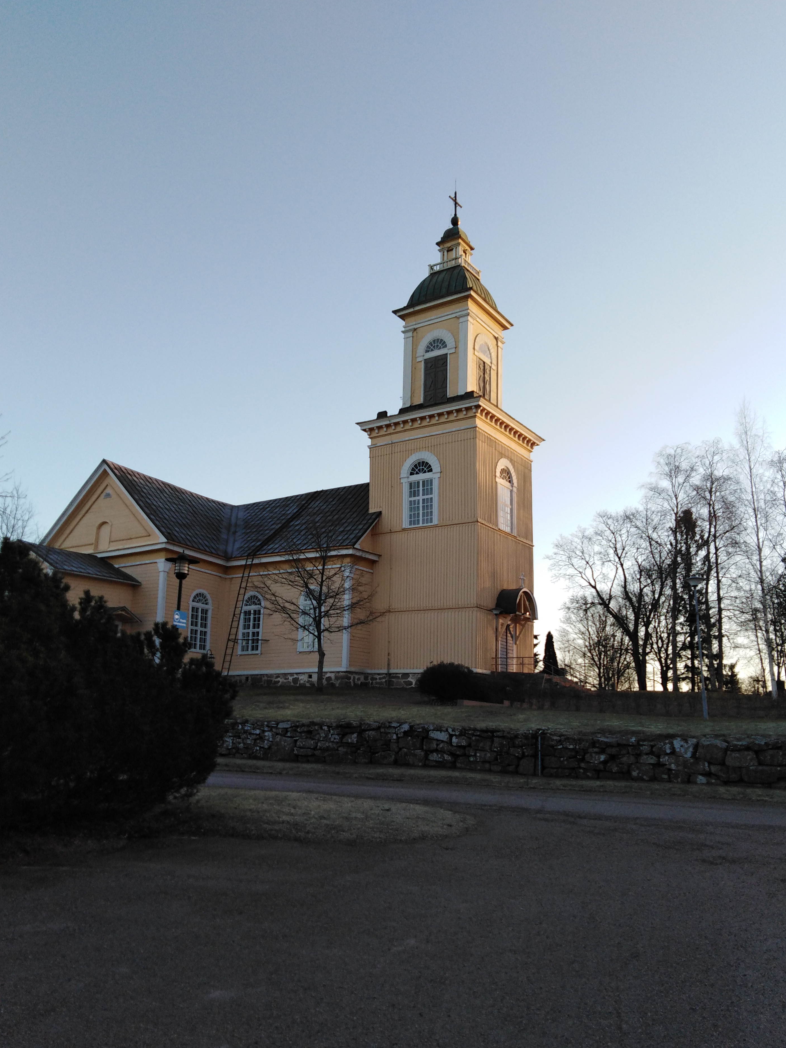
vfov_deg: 61.6
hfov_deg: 48.2
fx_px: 878
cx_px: 383
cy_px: 566
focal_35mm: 29
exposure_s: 1/203
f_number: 2.2
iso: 100
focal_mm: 3.46
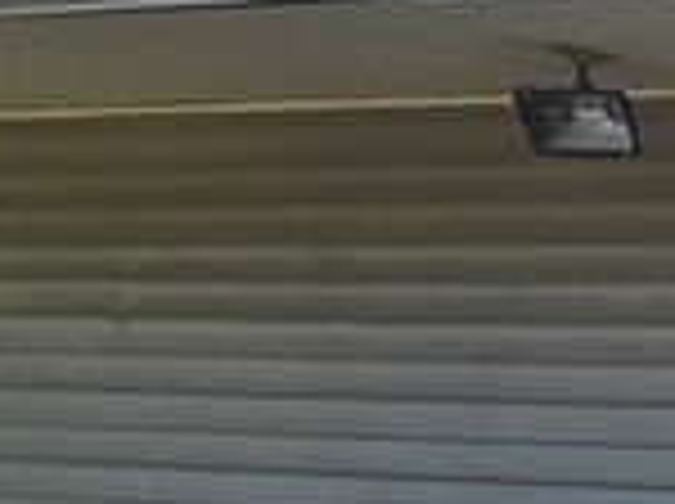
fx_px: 1733
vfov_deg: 16.3
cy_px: 486
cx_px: 1616
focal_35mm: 89
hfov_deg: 14.5
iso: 50
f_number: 2.2
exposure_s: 1/1055
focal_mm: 2.2
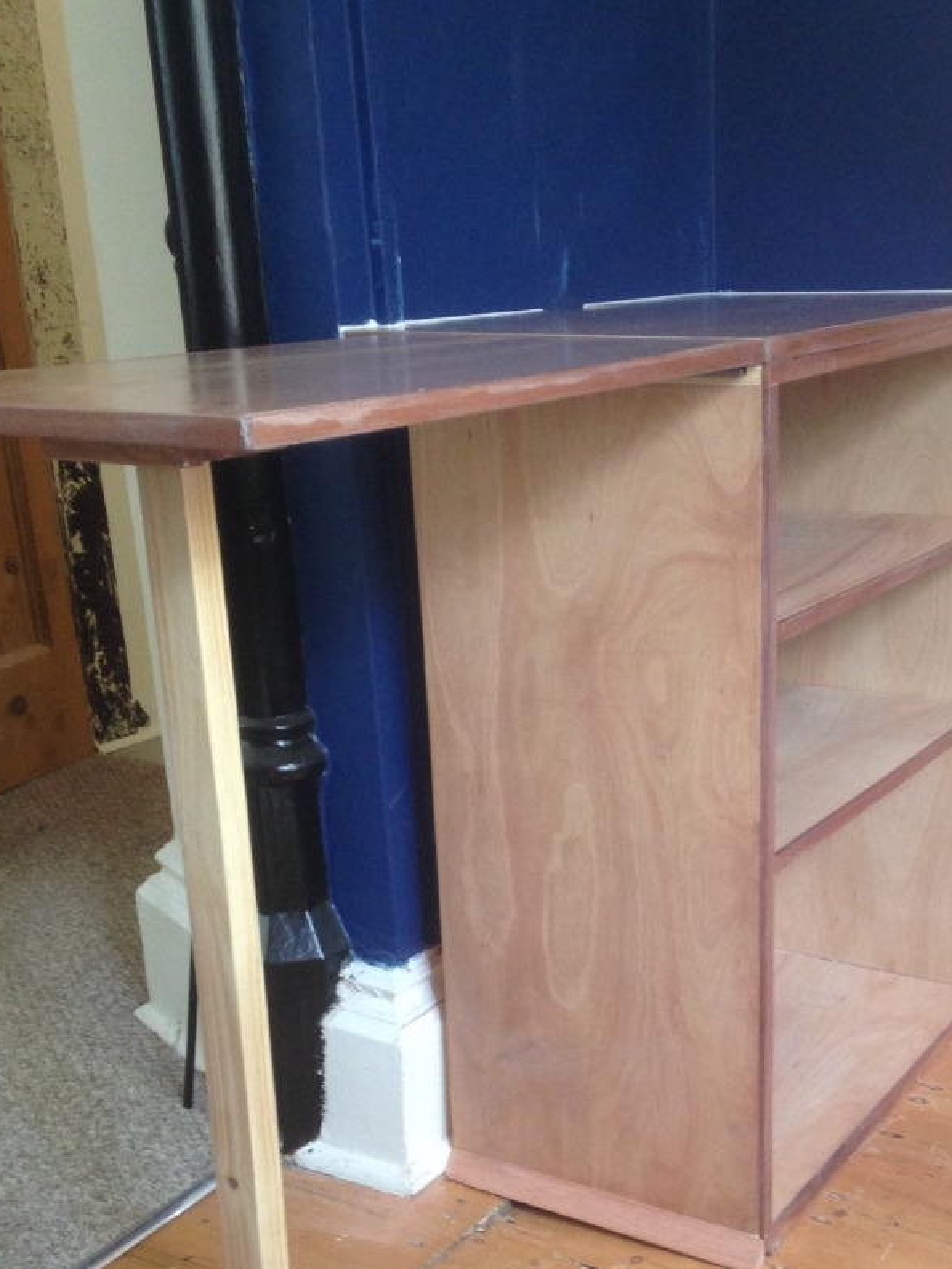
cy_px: 857
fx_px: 1833
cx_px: 649
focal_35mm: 50
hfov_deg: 28.9
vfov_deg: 37.7
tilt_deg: -19.0
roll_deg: +1.1
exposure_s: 1/20
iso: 100
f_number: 2.4
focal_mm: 4.12
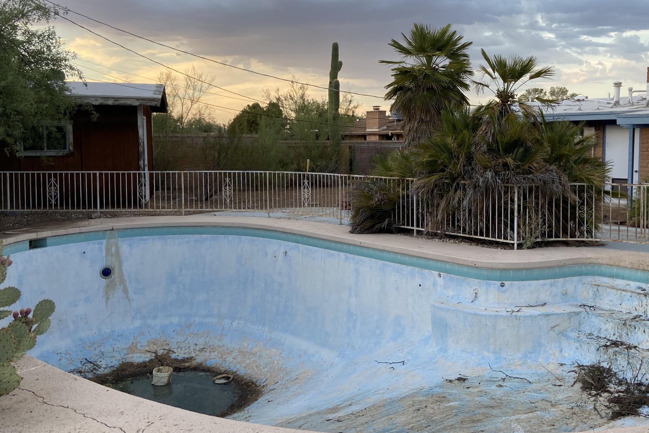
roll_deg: -0.1
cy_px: 196
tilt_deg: -3.8
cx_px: 389
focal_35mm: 36
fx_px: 649
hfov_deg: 52.8
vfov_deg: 36.8
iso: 64
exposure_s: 1/122
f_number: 1.8
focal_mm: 4.25
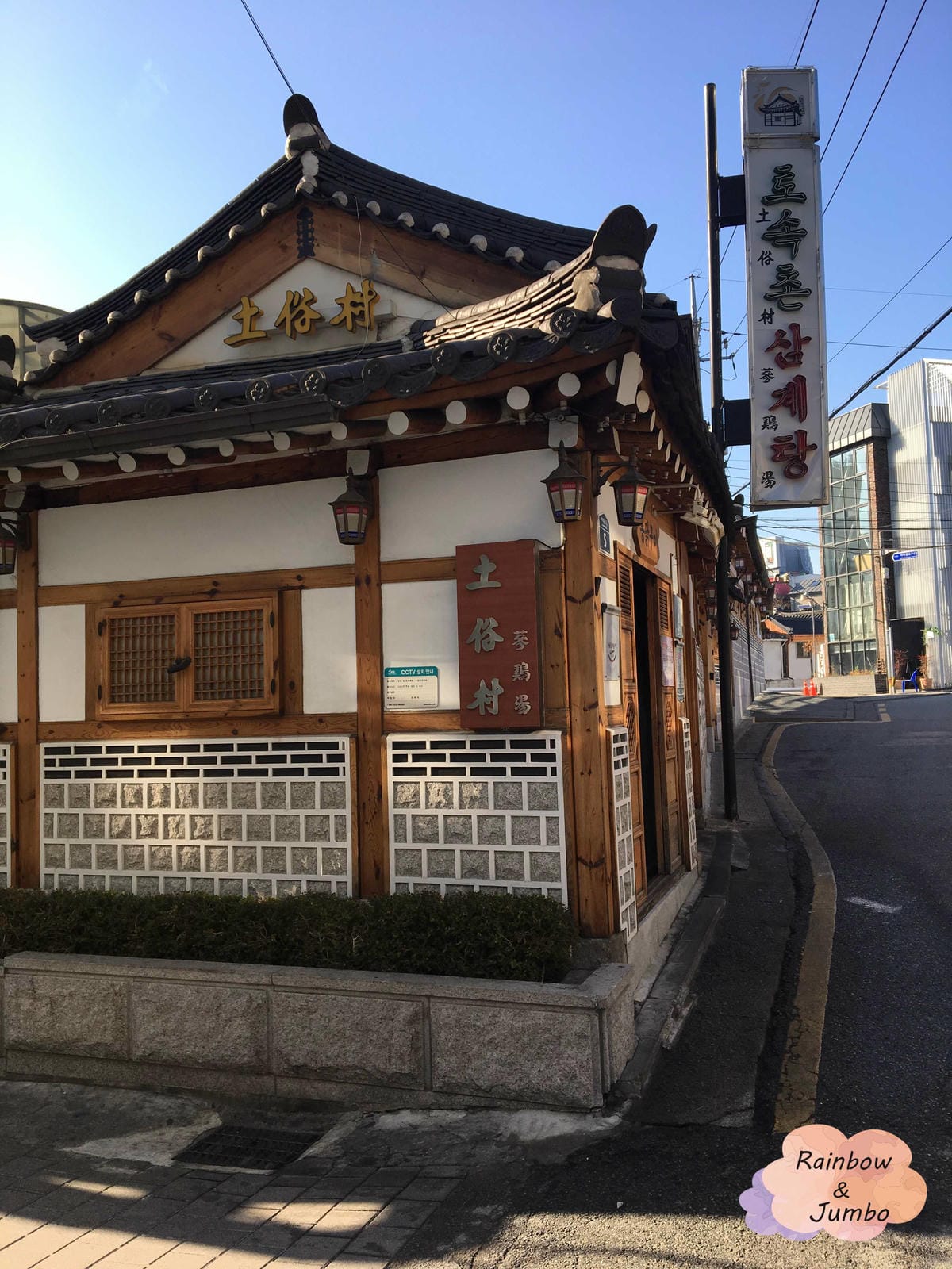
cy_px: 634
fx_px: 1063
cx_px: 476
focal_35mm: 29
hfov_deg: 48.2
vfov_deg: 61.7
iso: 25
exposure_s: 1/663
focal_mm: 4.15
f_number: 2.2
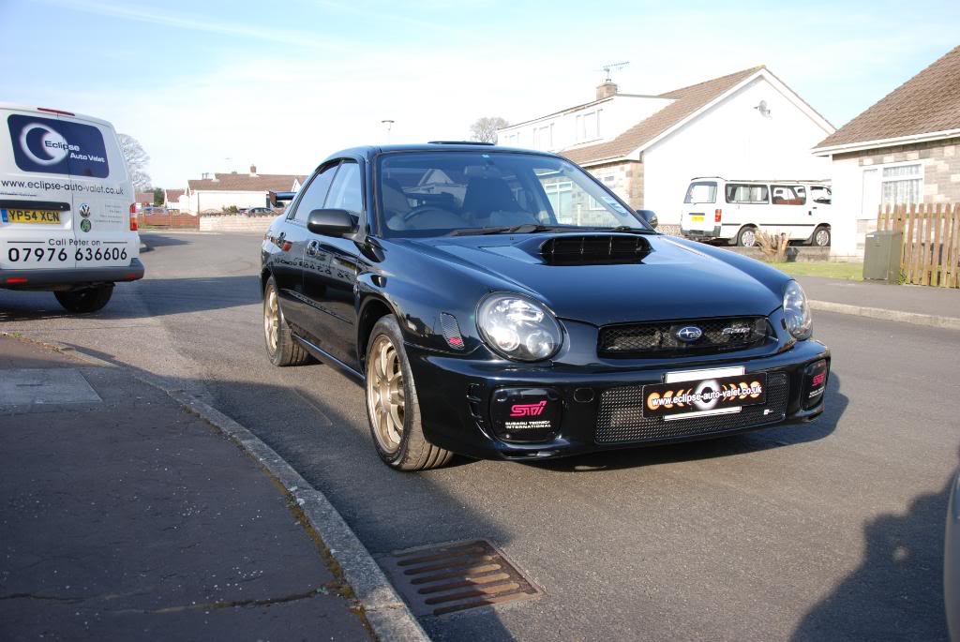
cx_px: 480
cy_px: 321
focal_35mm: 32
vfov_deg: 41.8
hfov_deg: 59.4
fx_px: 841
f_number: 5.6
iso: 100
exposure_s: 1/125
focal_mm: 21
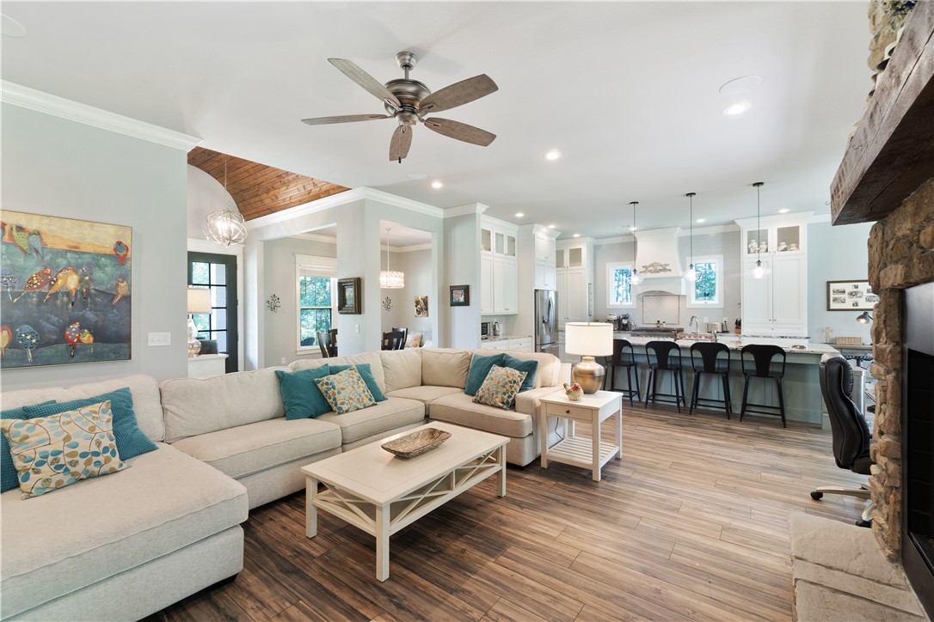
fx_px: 389
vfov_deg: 77.3
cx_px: 467
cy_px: 311
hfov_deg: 100.4
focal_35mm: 15
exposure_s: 1/10
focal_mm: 10
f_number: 7.1
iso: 320
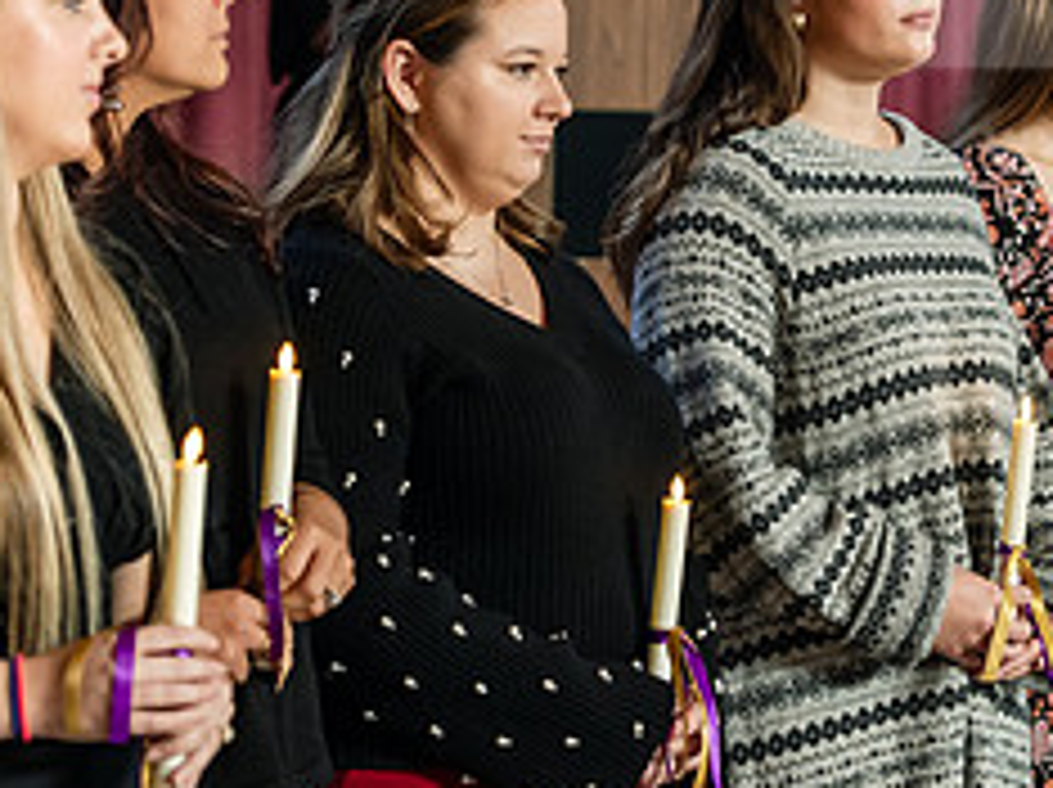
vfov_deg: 7.3
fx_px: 6169
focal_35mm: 203
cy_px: 236
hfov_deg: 9.7
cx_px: 778
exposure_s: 1/200
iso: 1600
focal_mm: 85
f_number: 4
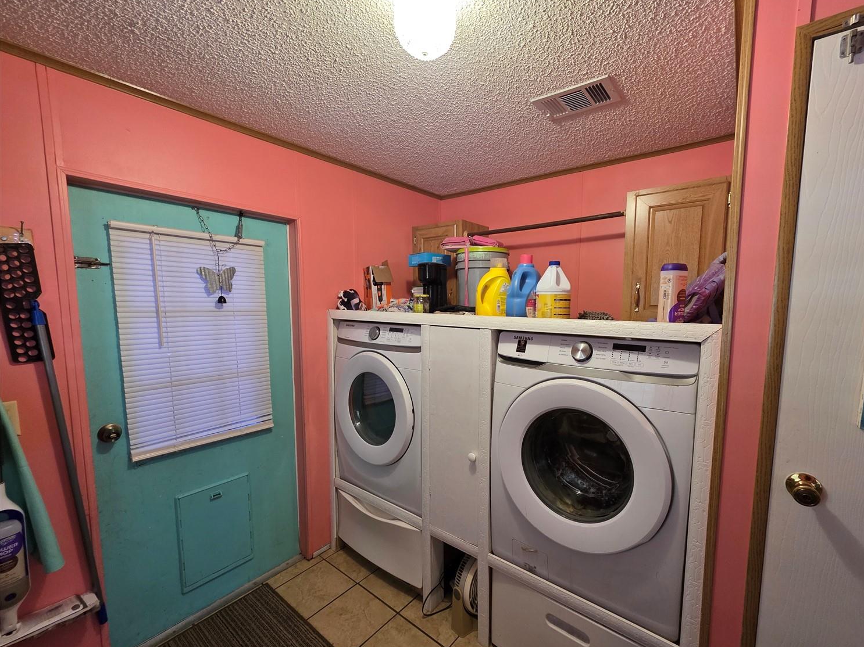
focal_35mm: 14
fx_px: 349
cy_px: 341
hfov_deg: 101.9
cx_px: 465
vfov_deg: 85.6
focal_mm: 2.2
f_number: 1.9
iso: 320
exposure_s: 1/60
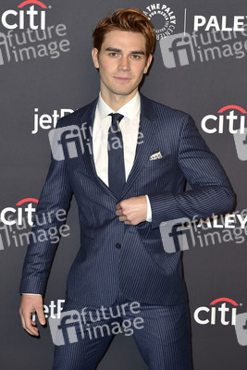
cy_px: 185
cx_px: 124
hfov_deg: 19.5
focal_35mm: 70
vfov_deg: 28.8
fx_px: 720
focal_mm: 70
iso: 250
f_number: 6.3
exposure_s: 1/250
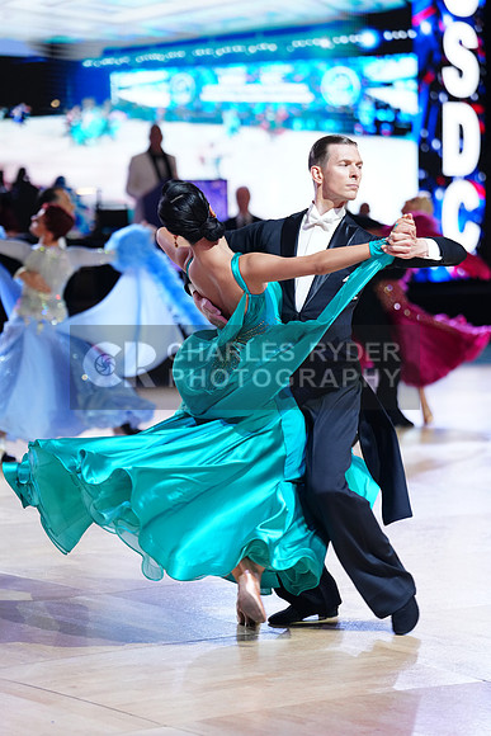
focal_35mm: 125
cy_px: 368
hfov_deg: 11.0
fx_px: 2556
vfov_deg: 16.4
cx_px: 246
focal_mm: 125
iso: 2000
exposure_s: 1/500
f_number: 2.8
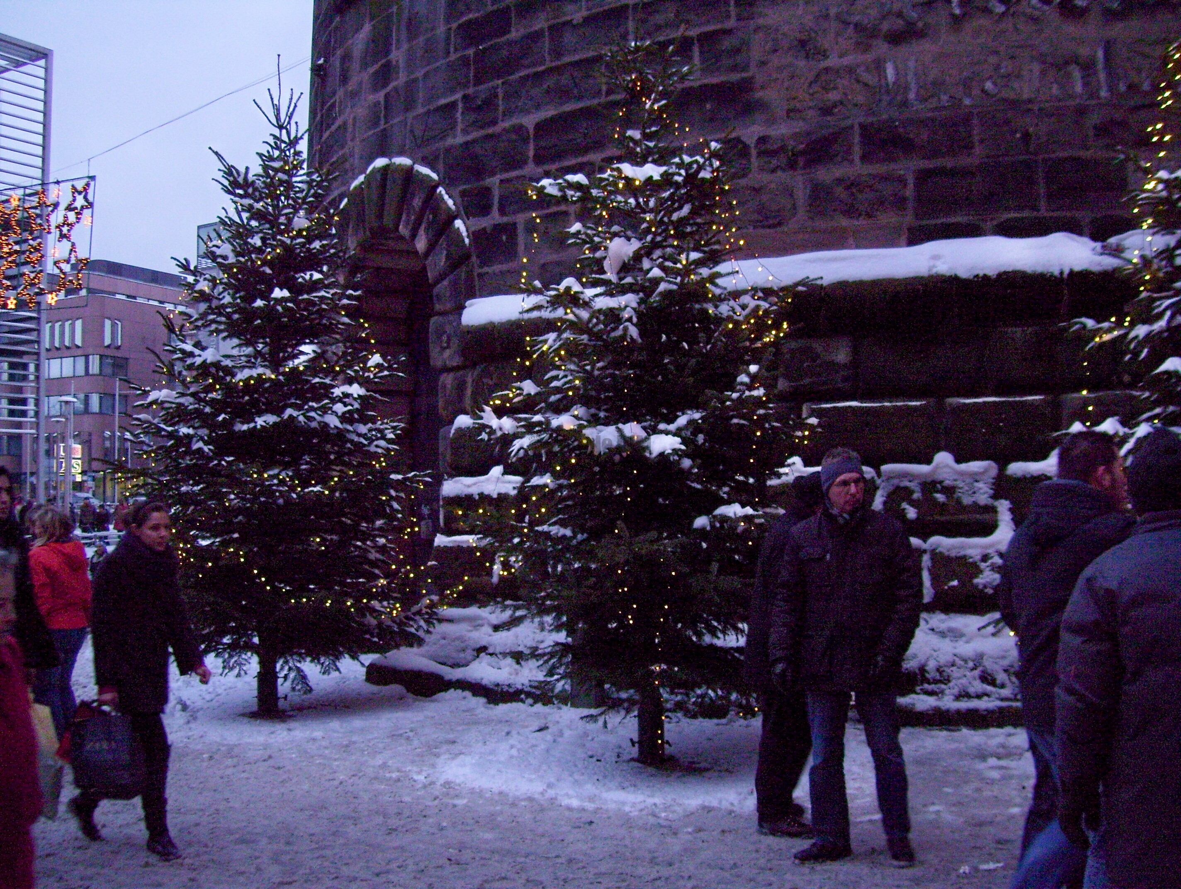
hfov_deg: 51.3
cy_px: 444
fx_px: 1230
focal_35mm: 36
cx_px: 590
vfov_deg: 39.7
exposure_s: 1/60
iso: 200
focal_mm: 6
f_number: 2.7
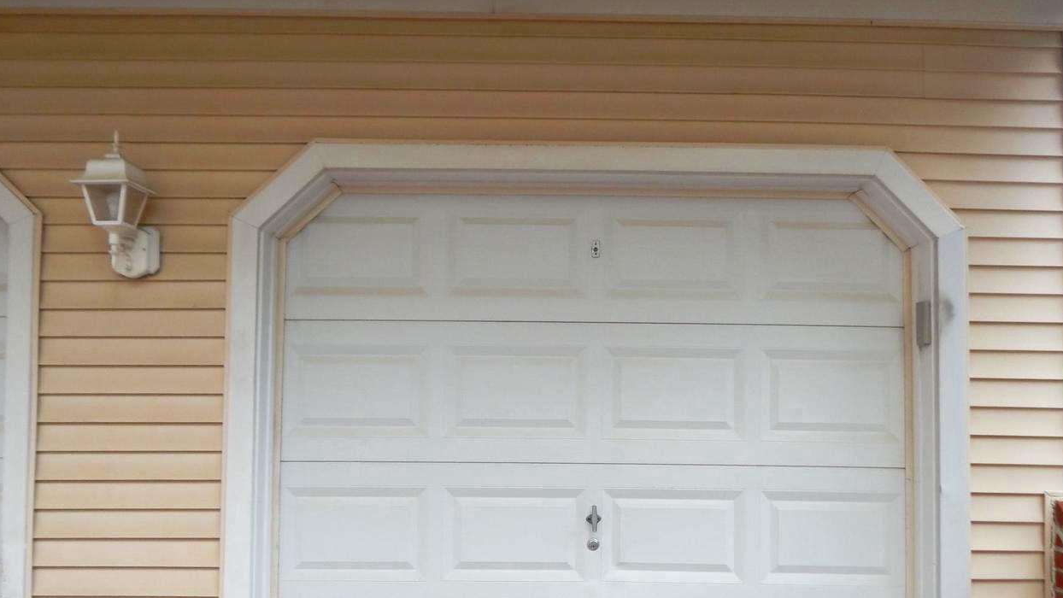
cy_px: 350
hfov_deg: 66.1
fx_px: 817
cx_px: 543
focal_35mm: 29
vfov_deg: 40.1
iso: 125
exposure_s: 1/320
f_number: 3
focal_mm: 4
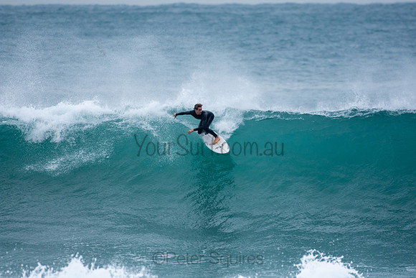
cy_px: 139
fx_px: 8668
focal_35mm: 750
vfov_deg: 1.8
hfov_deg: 2.7
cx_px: 208
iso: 450
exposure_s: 1/1250
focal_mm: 500
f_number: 5.6
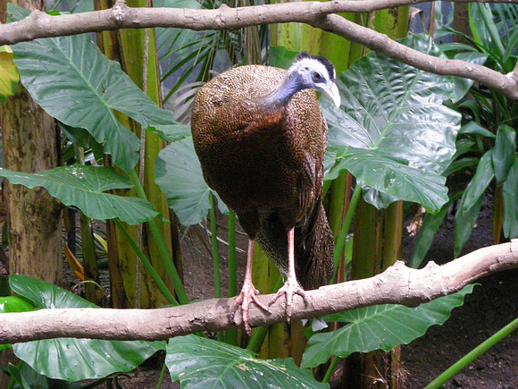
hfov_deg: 18.7
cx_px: 259
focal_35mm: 105
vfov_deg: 14.1
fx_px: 1571
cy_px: 194
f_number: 4.7
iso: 418
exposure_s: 1/8
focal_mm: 17.1
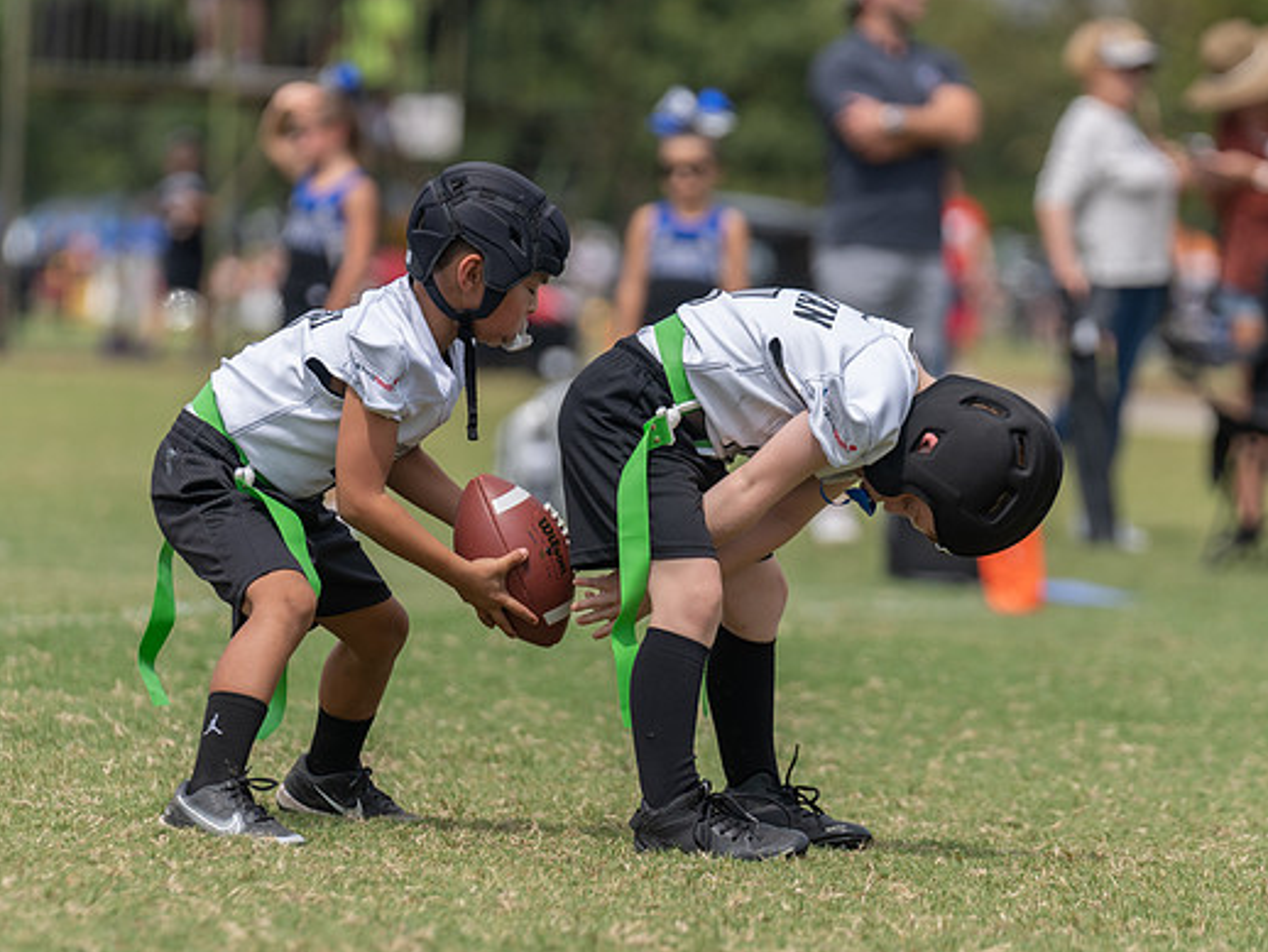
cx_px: 622
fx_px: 11251
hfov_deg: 6.5
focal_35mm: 307
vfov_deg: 4.8
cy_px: 552
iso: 100
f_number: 3.5
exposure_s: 1/1600
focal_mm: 200
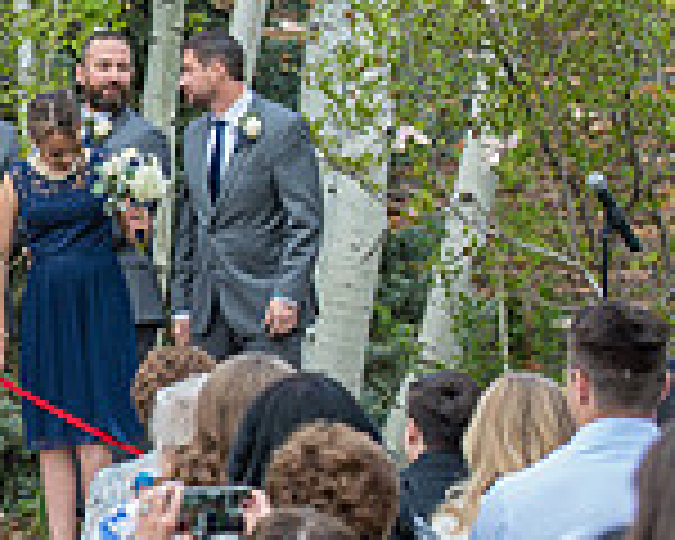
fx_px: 6513
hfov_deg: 5.8
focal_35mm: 326
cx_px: -454
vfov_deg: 4.7
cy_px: 331
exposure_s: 1/200
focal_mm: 90
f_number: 5
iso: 400
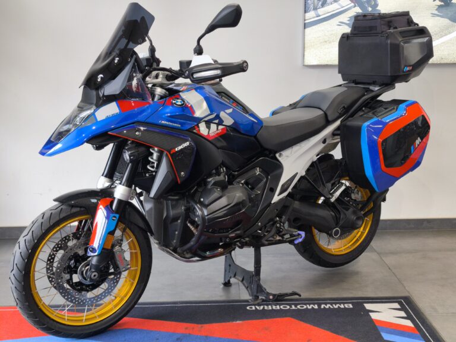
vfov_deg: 31.5
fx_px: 606
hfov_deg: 41.2
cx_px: 228
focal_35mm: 46
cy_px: 171
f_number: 1.6
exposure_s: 1/100
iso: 100
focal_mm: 6.57
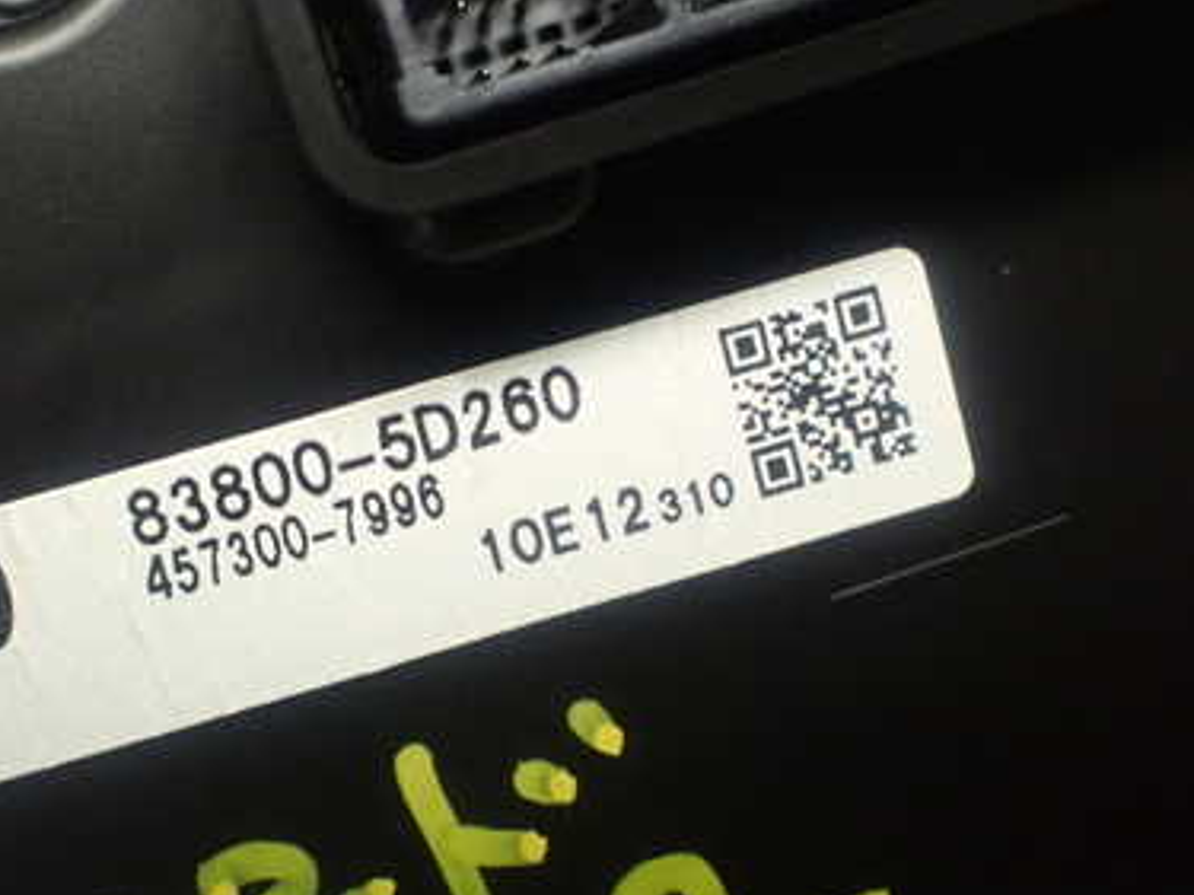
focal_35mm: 48
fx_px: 1655
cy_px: 506
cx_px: 436
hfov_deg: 39.4
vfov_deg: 30.2
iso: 800
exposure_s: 1/100
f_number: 2.3
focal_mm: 5.4
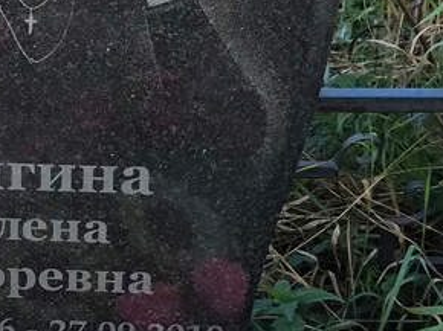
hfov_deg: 14.1
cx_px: -16
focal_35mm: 138
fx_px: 1765
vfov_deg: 10.6
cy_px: 326
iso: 50
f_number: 1.7
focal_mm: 4.71
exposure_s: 1/285
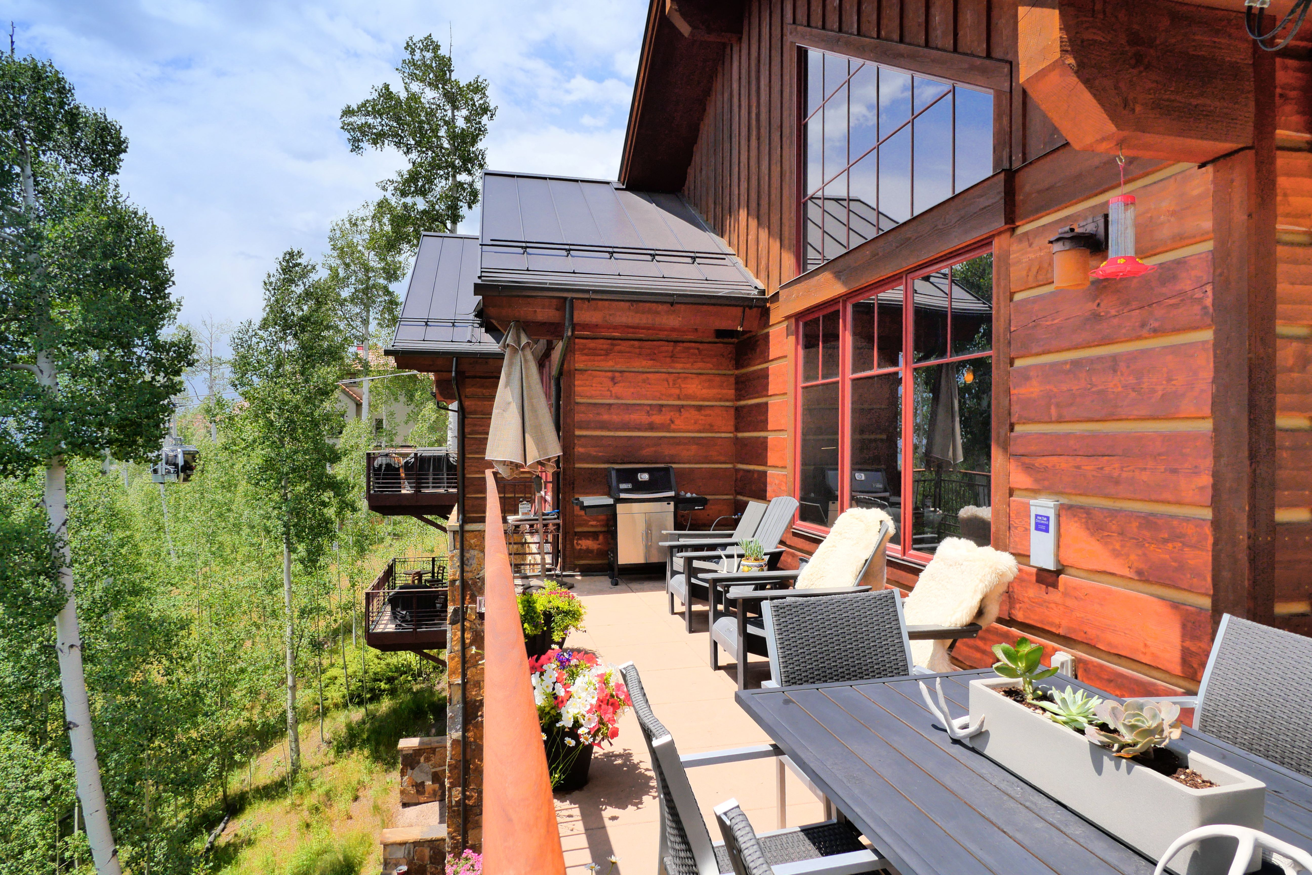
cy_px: 438
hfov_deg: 90.0
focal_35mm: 18
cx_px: 656
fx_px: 656
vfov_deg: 67.4
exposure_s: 1/1000
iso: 800
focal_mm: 9
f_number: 5
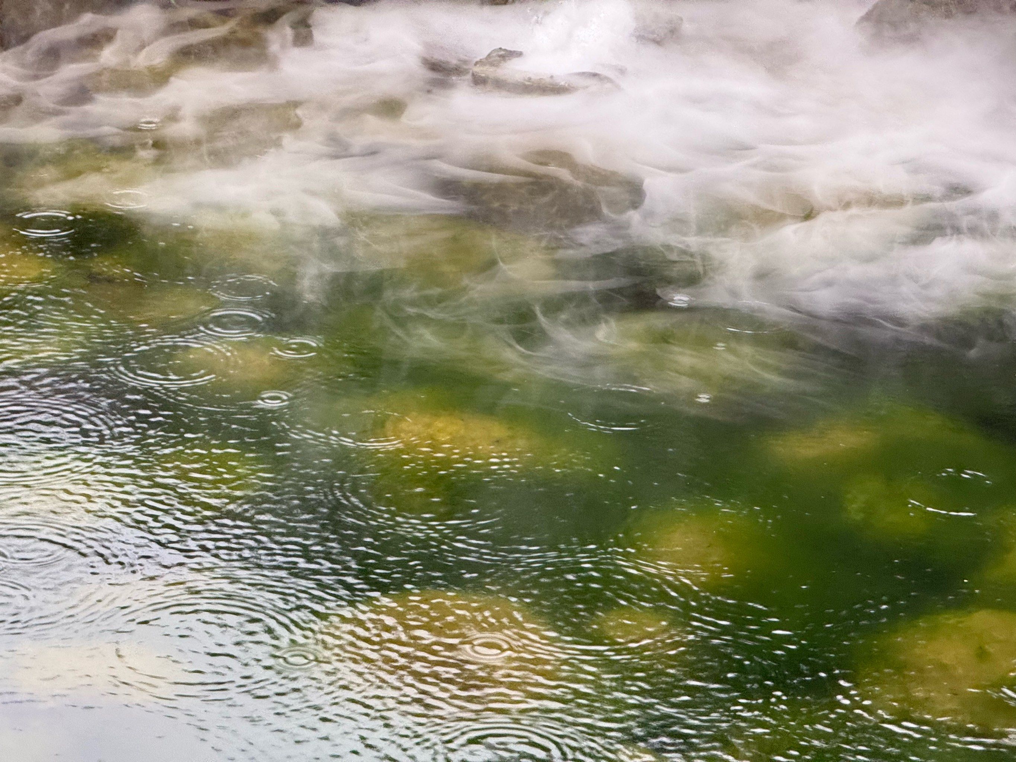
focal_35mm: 120
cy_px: 381
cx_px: 508
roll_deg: -1.7
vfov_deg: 12.3
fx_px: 3522
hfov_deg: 16.4
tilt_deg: -22.0
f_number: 2.8
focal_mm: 15.66
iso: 320
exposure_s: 1/60
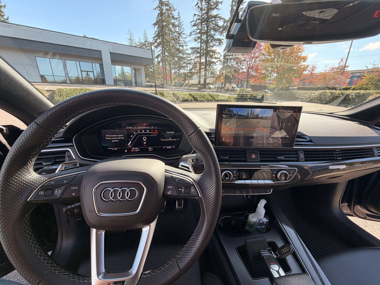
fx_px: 154
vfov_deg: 85.7
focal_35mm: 14
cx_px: 190
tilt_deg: -17.9
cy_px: 142
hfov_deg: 102.1
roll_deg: +0.0
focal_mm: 2.22
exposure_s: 1/238
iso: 40
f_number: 2.2
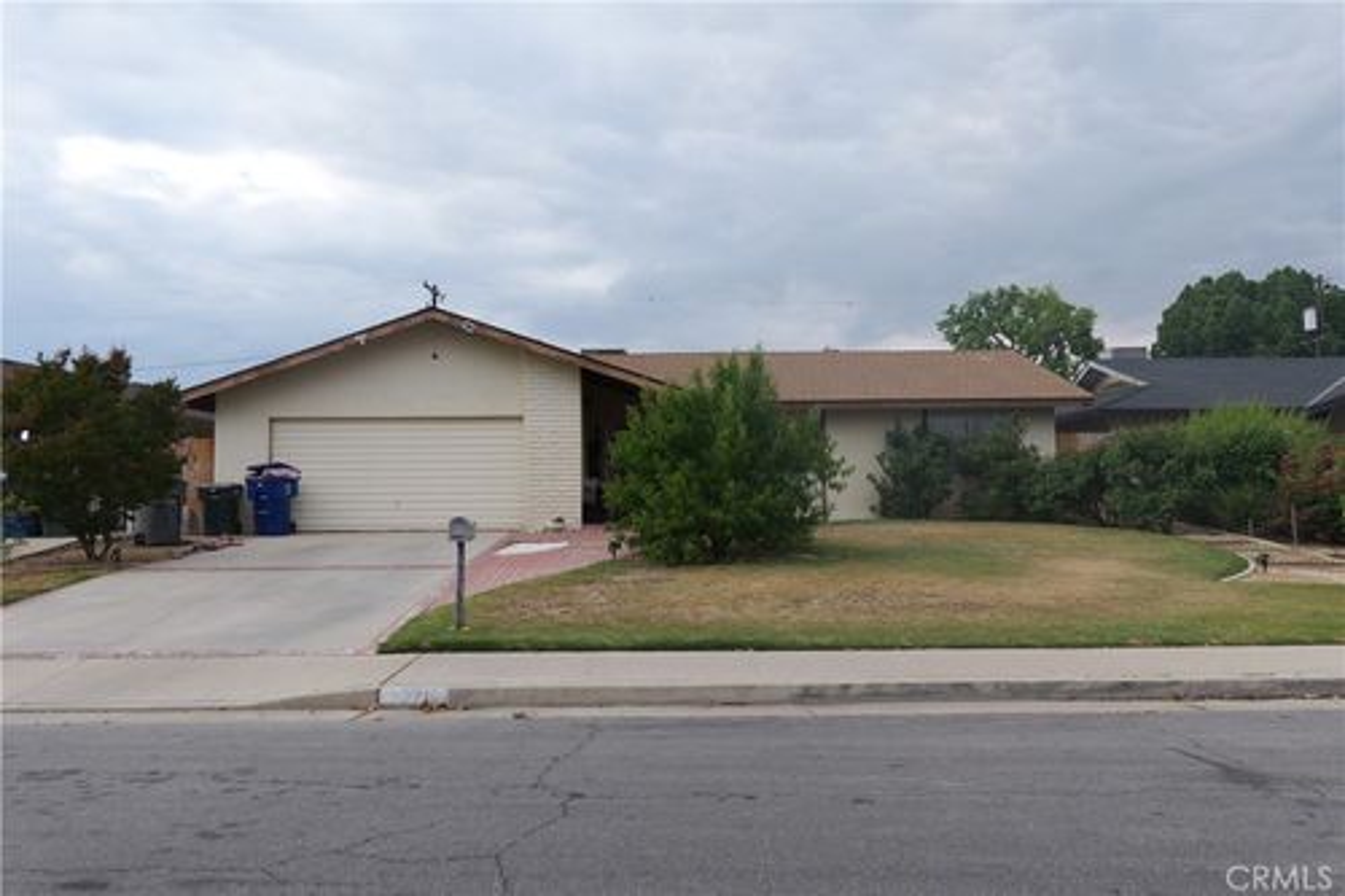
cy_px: 448
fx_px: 971
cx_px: 672
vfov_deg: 49.5
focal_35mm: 26
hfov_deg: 69.4
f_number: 4.5
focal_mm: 26
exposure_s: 1/160
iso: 100
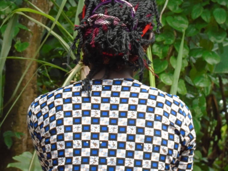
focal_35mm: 130
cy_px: 86
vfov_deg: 11.4
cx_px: 114
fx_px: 856
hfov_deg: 15.2
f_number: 6.4
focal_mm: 23
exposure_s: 1/125
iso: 400
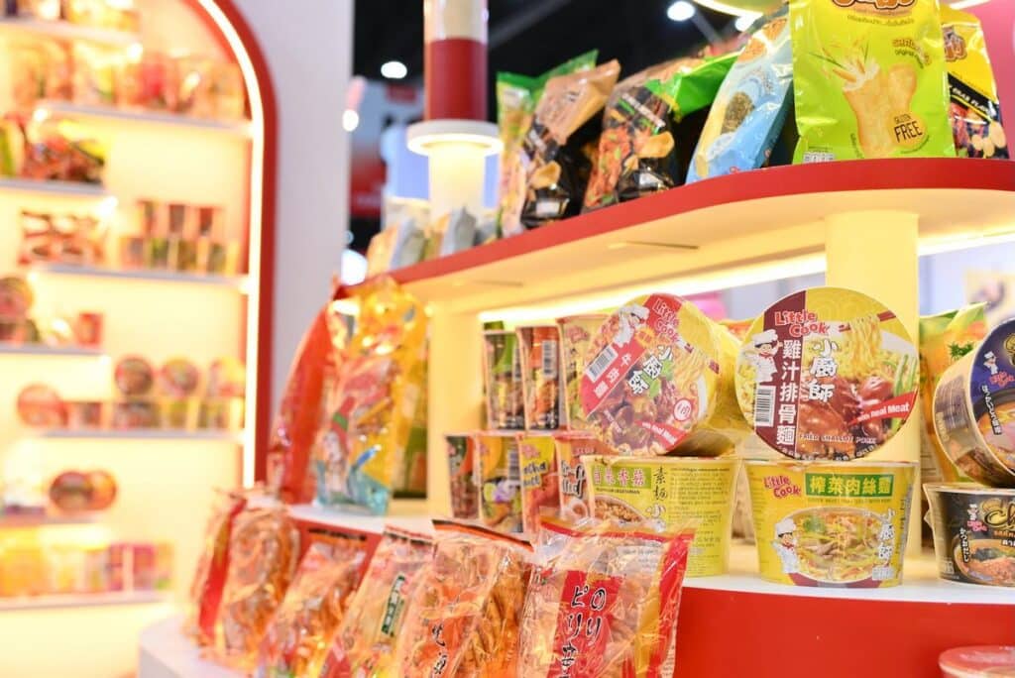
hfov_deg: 43.6
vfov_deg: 29.9
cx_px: 508
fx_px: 1269
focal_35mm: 45
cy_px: 339
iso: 800
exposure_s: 1/125
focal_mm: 45
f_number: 4
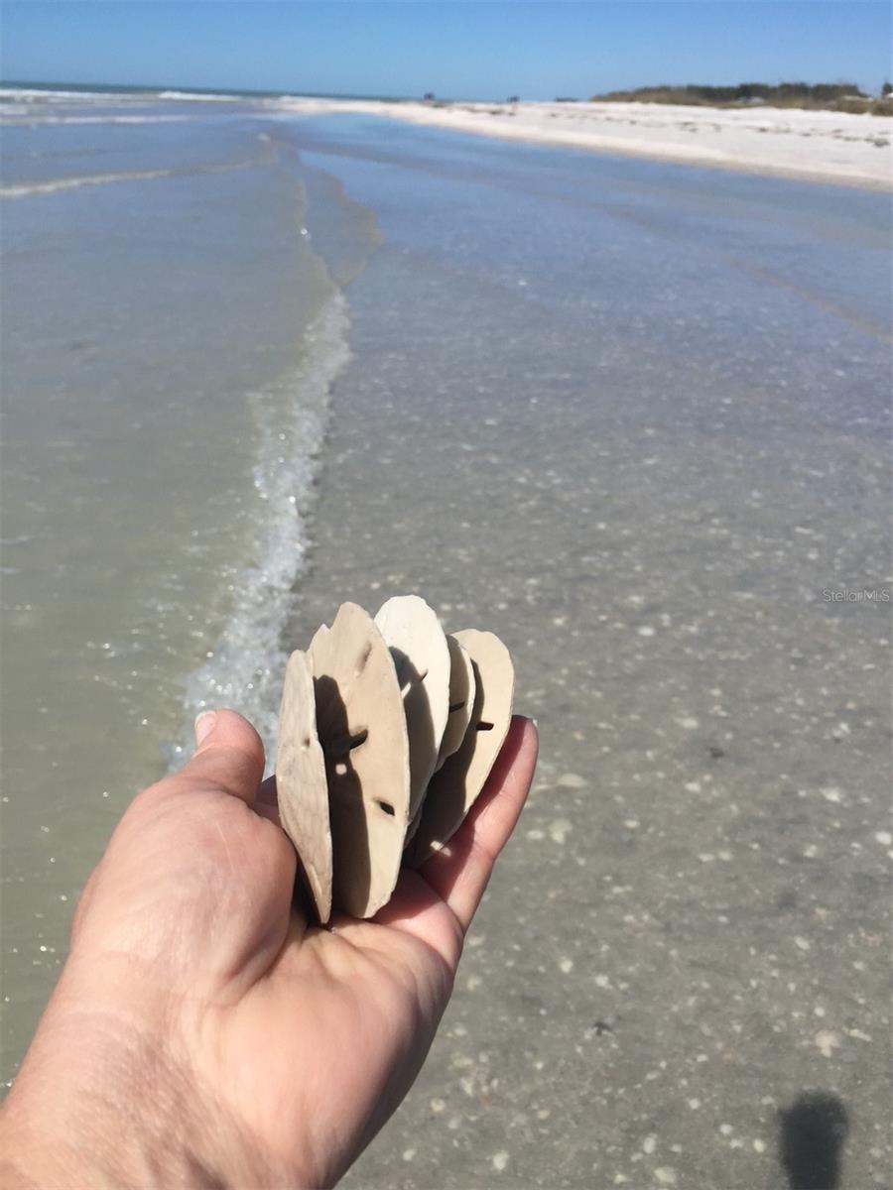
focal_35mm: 29
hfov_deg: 48.2
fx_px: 997
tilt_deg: -24.3
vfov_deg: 61.7
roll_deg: -2.0
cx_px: 446
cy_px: 595
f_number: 2.2
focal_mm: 4.15
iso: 32
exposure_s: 1/3968
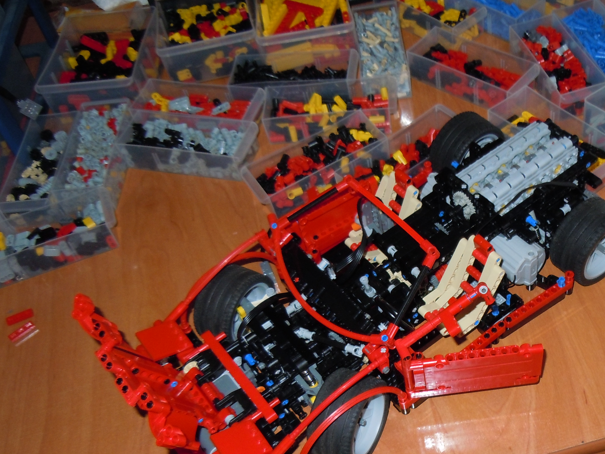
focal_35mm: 42
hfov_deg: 44.2
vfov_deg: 34.0
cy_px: 301
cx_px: 402
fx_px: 734
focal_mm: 5.4
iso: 200
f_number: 3.5
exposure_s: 1/30
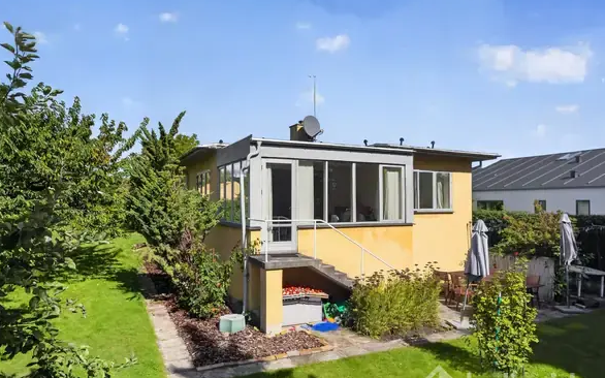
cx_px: 299
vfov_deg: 51.0
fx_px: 396
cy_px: 198
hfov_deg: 74.8
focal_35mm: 24
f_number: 8
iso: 400
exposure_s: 1/2500
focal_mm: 23
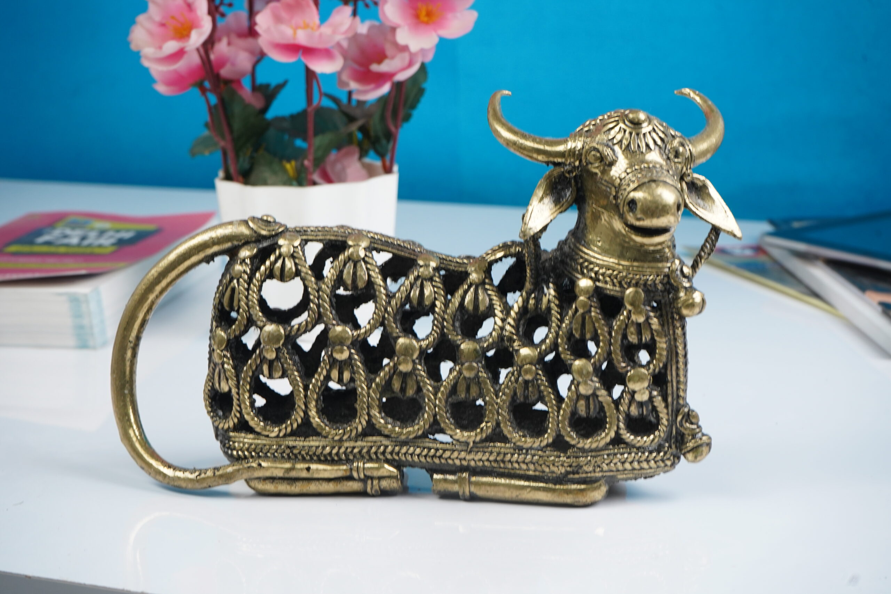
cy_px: 297
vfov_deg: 19.5
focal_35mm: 70
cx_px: 446
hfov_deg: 28.8
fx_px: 1732
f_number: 10
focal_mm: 70
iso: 1000
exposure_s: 1/125
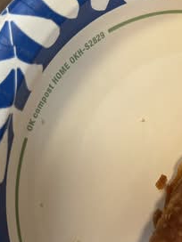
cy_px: 163
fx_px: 491
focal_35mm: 70
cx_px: 194
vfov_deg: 27.6
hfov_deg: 20.2
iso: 100
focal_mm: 5.7
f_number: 1.5
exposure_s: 1/60
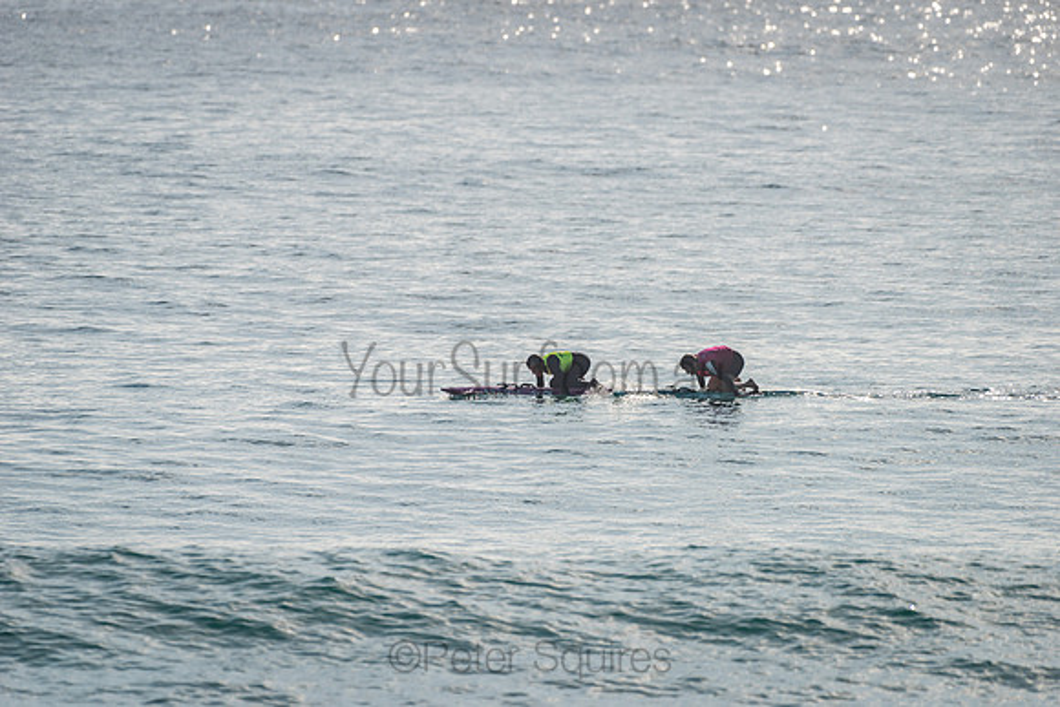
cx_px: 530
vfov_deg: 2.8
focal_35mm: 500
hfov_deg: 4.1
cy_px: 354
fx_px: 14725
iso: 64
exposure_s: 1/2000
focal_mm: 500
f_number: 6.3
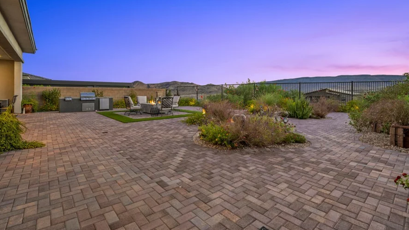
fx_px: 184
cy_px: 90
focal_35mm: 17
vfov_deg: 63.3
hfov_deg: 95.9
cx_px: 203
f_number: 8
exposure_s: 1/2.5
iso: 800
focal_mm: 14
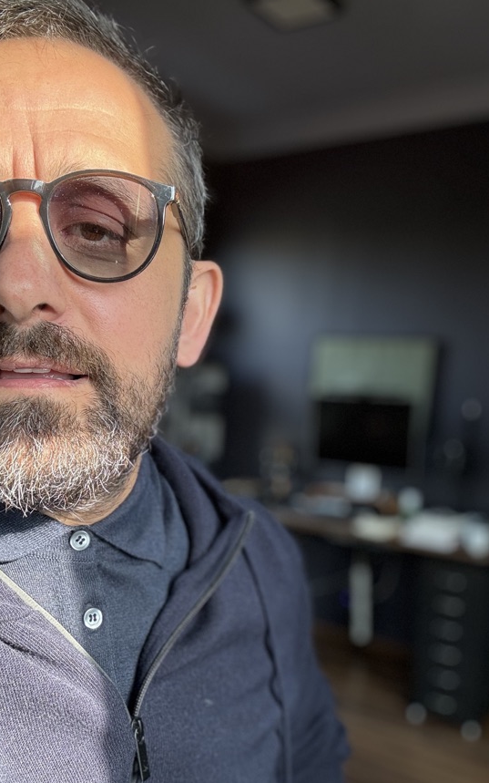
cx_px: 188
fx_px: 789
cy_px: 448
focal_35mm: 37
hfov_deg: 34.3
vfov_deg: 52.6
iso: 40
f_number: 1.9
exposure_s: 1/121
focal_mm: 2.69
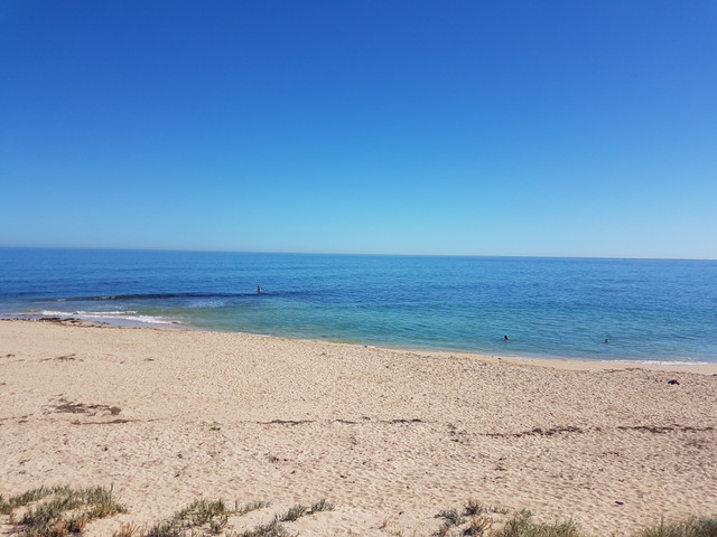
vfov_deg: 53.1
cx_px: 358
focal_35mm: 26
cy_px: 268
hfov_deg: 67.3
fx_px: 539
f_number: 1.7
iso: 40
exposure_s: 1/3088
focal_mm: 4.2
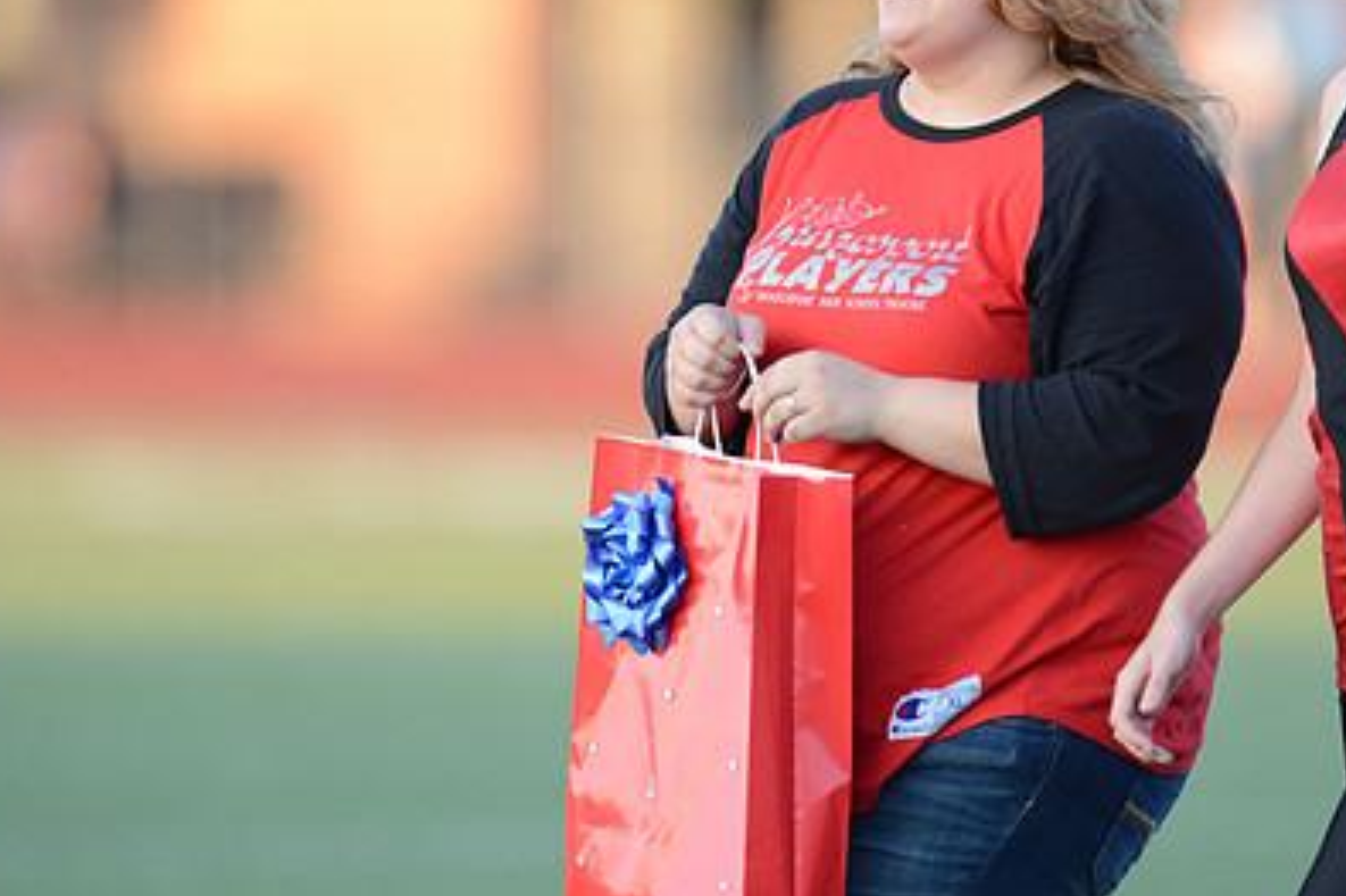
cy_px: 310
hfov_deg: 2.6
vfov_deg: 1.7
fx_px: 30196
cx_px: 777
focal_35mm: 808
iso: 800
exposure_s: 1/500
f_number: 4
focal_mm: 550
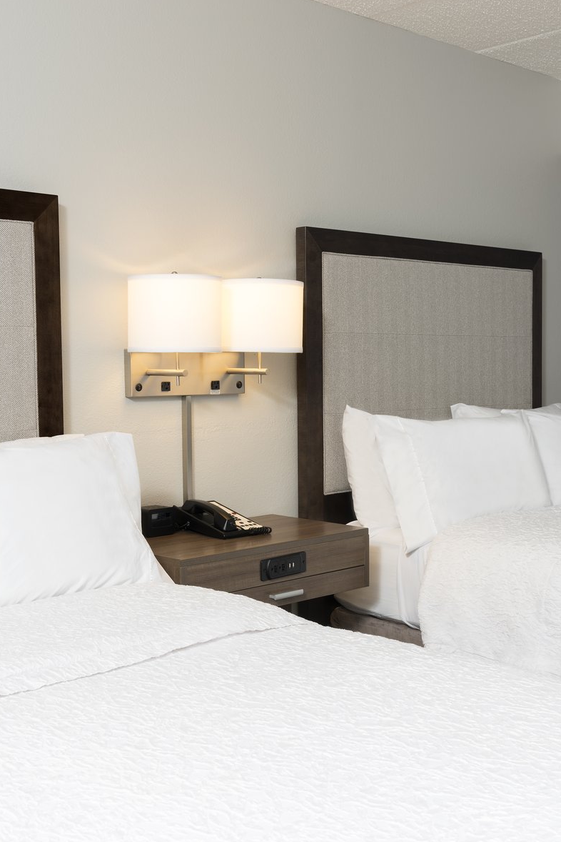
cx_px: 263
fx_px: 1098
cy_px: 418
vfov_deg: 41.9
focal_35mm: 47
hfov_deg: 28.7
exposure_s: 1/5
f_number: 9
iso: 64
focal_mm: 31
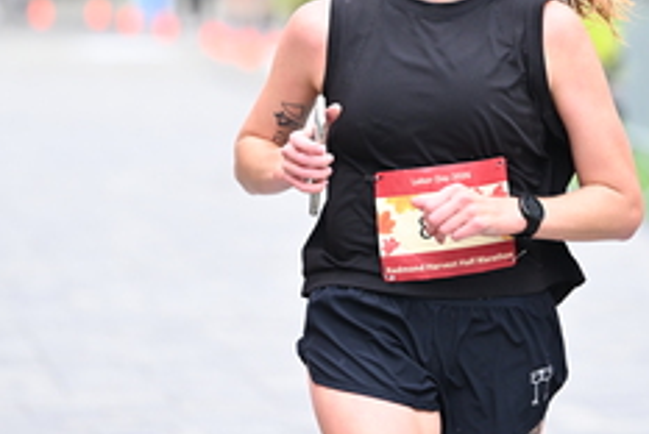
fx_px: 5740
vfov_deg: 4.3
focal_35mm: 318
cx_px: 398
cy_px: -29
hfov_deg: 6.5
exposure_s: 1/1250
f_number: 2.8
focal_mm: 135
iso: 1250
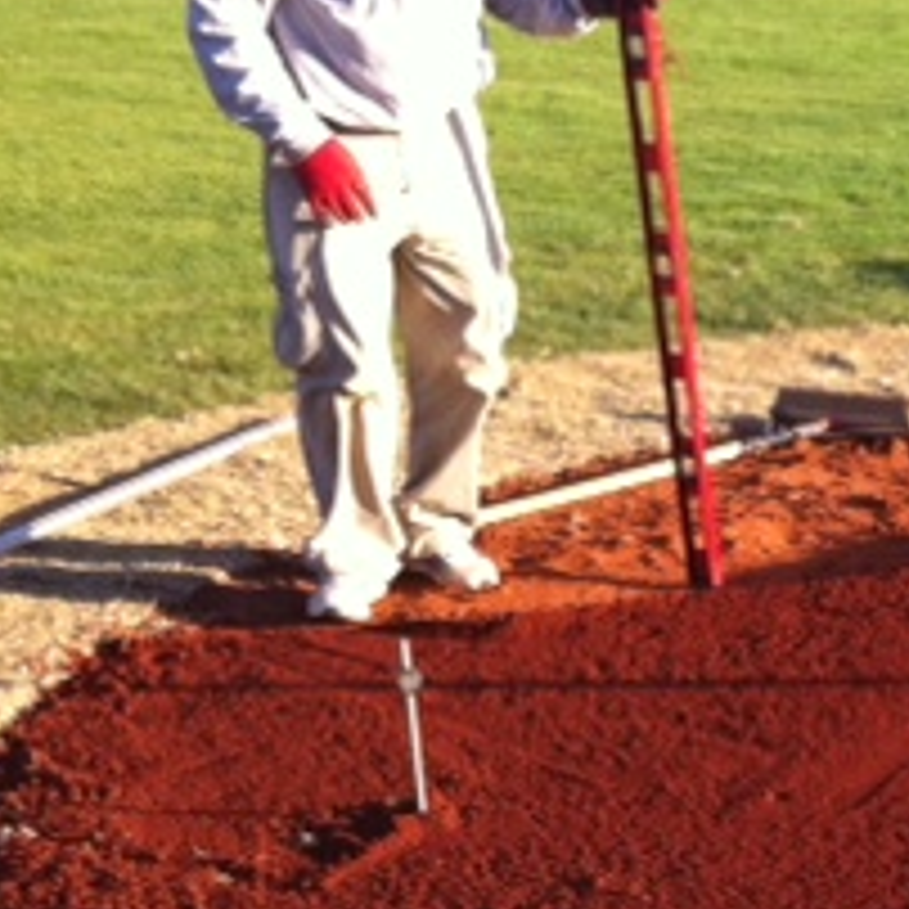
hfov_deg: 16.7
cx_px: 1202
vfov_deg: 17.4
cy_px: 878
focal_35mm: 98
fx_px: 2912
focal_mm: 3.85
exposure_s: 1/321
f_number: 2.8
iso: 80
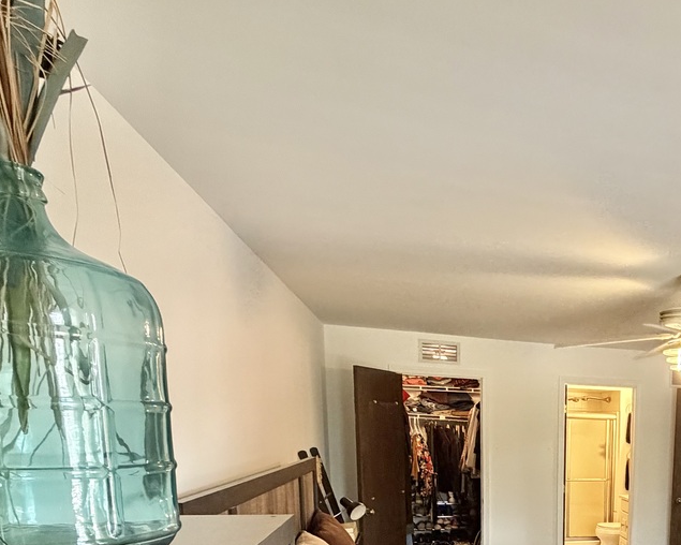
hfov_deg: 49.2
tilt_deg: -9.6
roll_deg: -2.0
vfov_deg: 41.8
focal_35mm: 31
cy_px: 526
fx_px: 625
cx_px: 646
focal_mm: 2.22
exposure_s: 1/60
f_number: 2.2
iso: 640
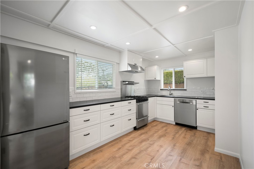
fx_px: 106
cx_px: 127
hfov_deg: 100.4
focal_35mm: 15
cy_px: 84
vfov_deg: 77.3
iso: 200
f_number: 8
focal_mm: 15
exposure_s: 1/15
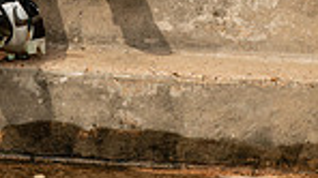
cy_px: -270
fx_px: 1239
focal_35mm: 147
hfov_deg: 14.5
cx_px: 28
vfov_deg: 7.6
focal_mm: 46
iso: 125
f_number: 7.1
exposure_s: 1/320
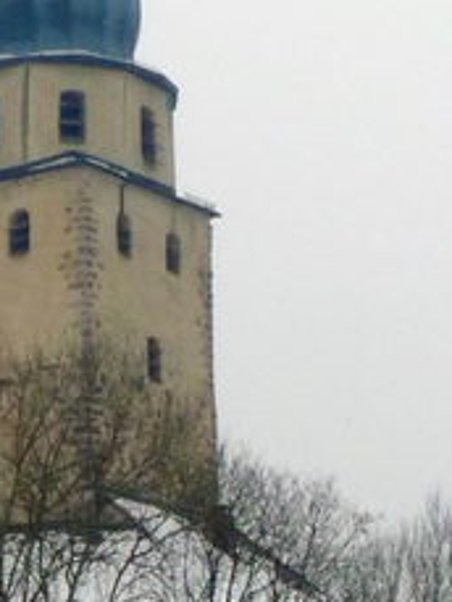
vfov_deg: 10.1
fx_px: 3374
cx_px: 18
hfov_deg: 7.6
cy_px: 530
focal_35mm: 194
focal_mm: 6.5
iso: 100
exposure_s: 1/500
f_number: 8
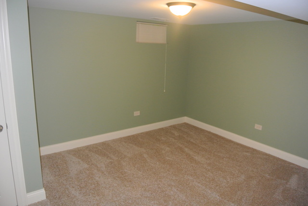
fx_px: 231
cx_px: 154
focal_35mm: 27
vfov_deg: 48.0
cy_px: 103
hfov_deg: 67.3
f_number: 3.5
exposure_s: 1/60
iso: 800
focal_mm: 10
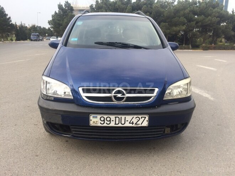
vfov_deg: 48.2
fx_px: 197
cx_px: 118
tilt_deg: -15.2
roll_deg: +0.6
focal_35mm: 29
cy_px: 88
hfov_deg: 61.7
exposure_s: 1/419
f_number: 2.2
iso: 32
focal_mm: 4.15
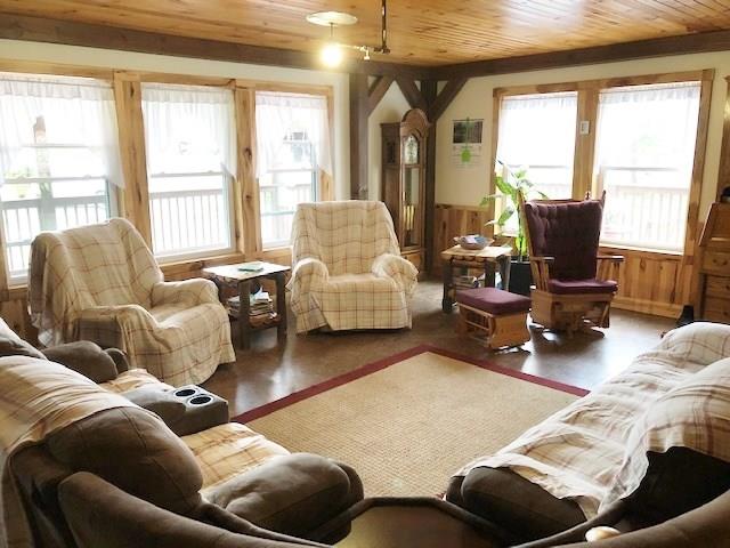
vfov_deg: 49.7
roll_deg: +1.0
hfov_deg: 63.4
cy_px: 274
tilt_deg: -13.2
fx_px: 590
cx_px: 365
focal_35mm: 28
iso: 64
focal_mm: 3.99
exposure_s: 1/15
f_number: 1.8
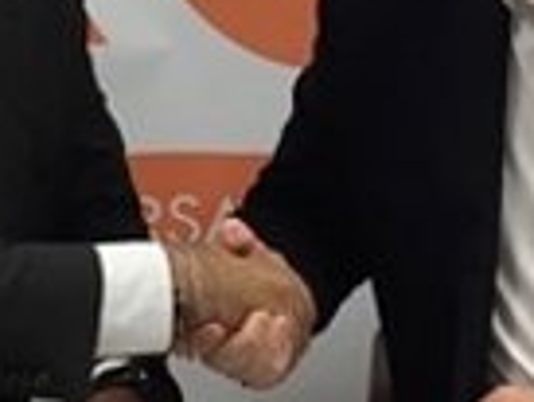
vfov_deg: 10.1
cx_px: 183
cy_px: -47
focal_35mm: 146
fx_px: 2254
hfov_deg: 13.5
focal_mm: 4.15
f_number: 2.2
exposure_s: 1/33
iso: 64
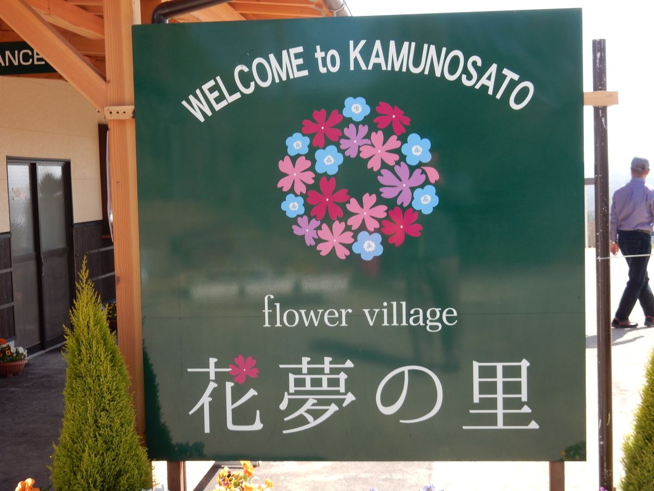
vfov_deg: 24.4
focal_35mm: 60
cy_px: 246
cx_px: 327
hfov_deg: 32.2
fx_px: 1134
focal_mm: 10.7
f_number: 4.5
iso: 125
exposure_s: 1/250
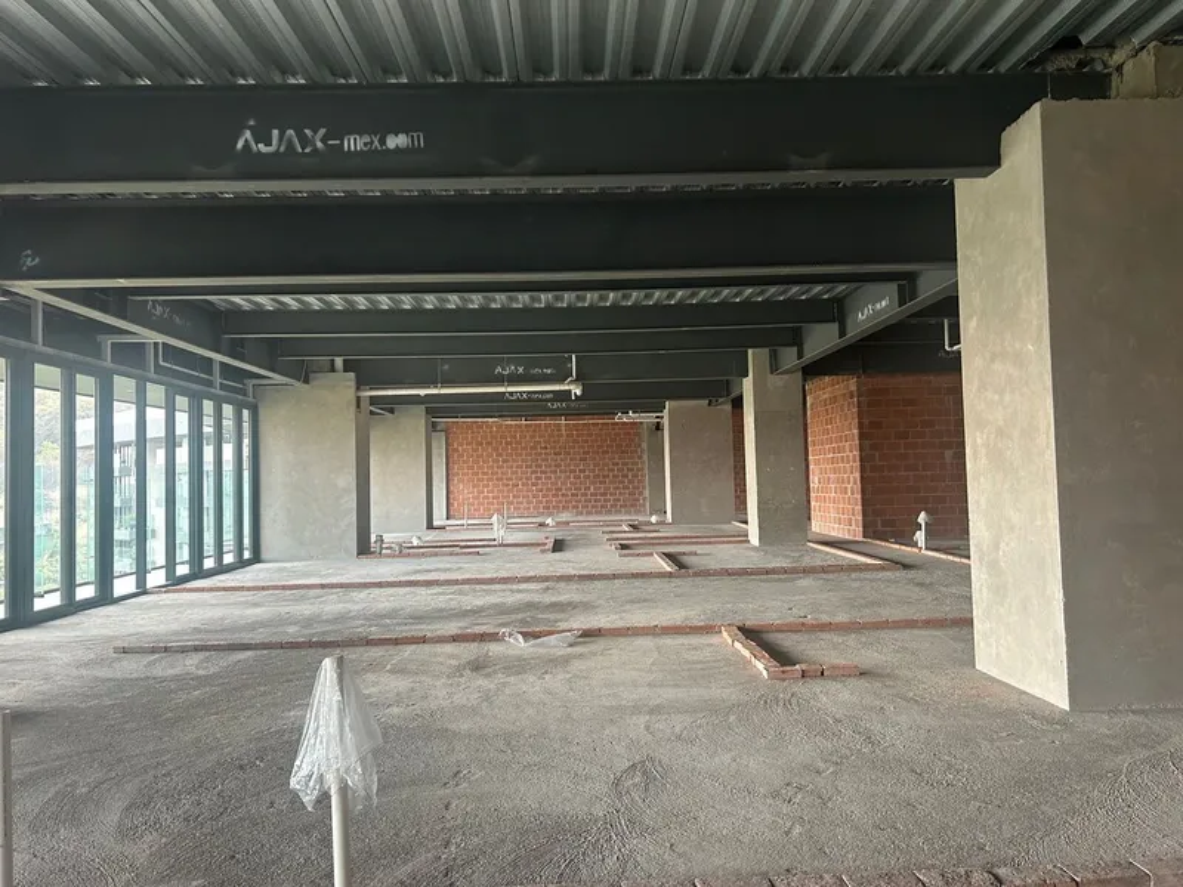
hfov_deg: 67.3
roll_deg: +0.7
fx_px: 889
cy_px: 444
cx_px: 592
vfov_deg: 53.1
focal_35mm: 26
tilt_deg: +1.8
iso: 125
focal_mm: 5.7
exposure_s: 1/71
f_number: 1.5
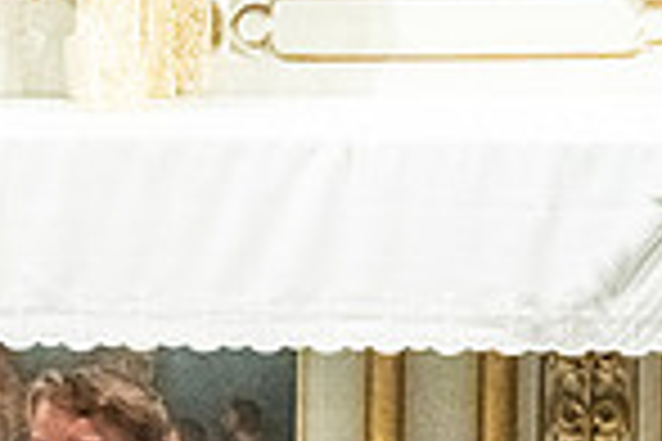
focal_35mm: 800
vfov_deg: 1.7
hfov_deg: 2.6
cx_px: -41
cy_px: 839
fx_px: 14710
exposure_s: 1/60
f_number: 14
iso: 5000
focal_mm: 200
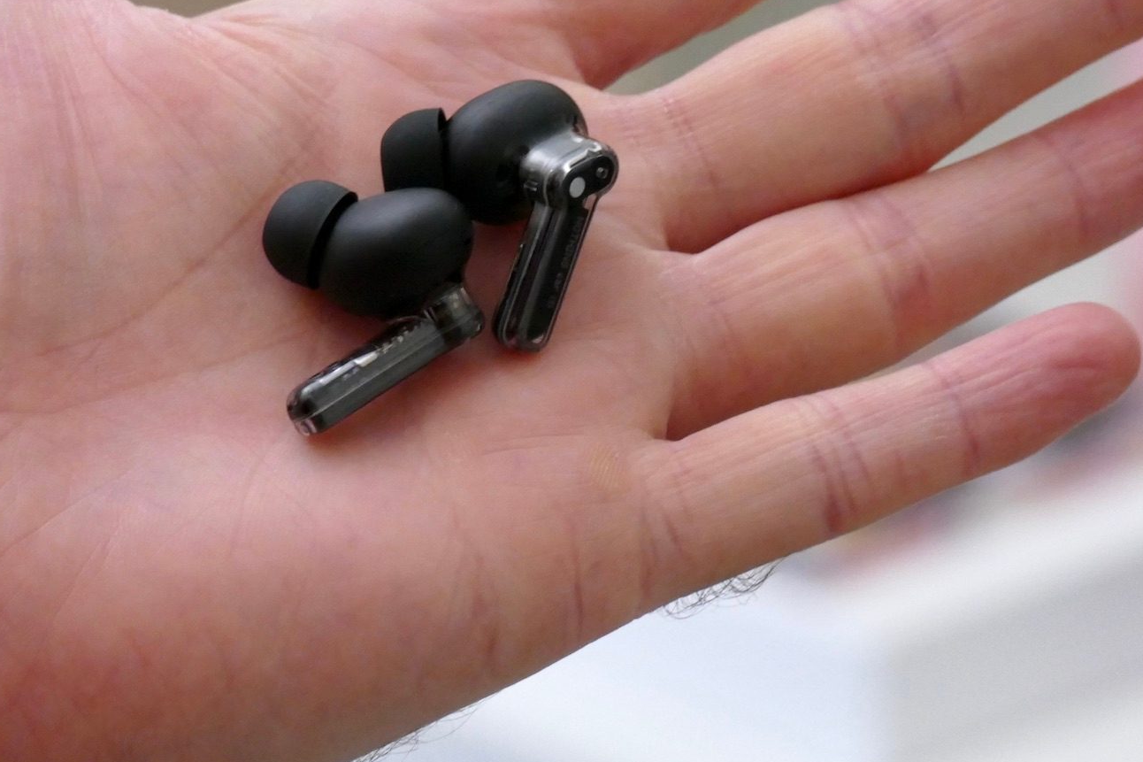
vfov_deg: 3.9
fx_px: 11301
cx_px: 407
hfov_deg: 5.8
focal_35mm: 356
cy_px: 225
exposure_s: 1/30
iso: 1600
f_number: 5
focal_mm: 84.07
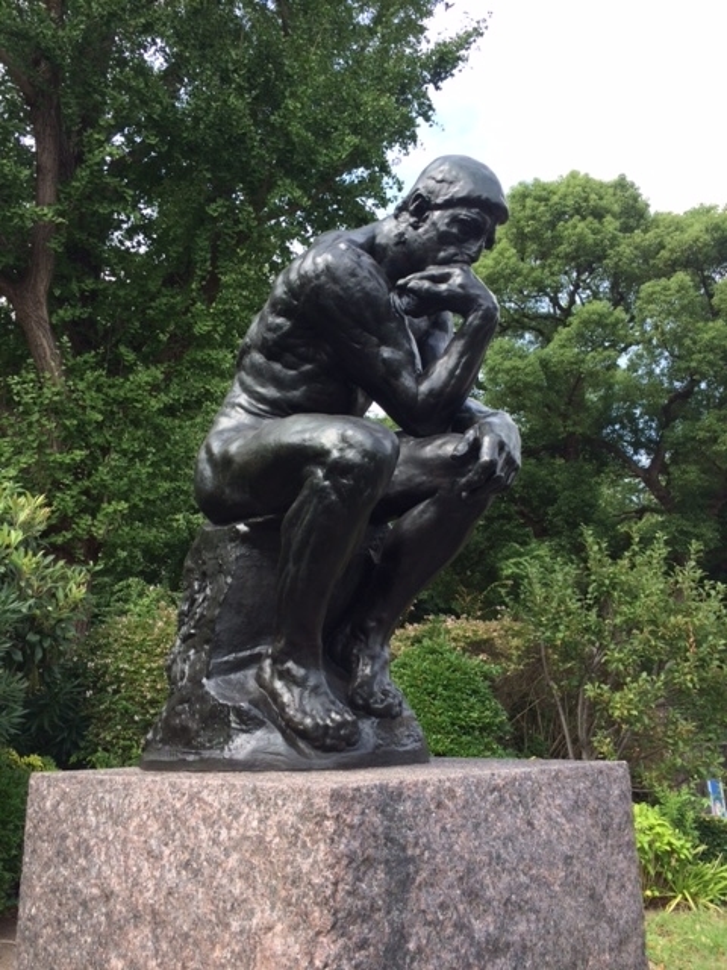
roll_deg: +3.3
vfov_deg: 61.7
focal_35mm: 29
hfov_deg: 48.2
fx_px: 812
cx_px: 364
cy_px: 485
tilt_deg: +14.4
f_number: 2.2
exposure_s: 1/547
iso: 32
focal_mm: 4.15
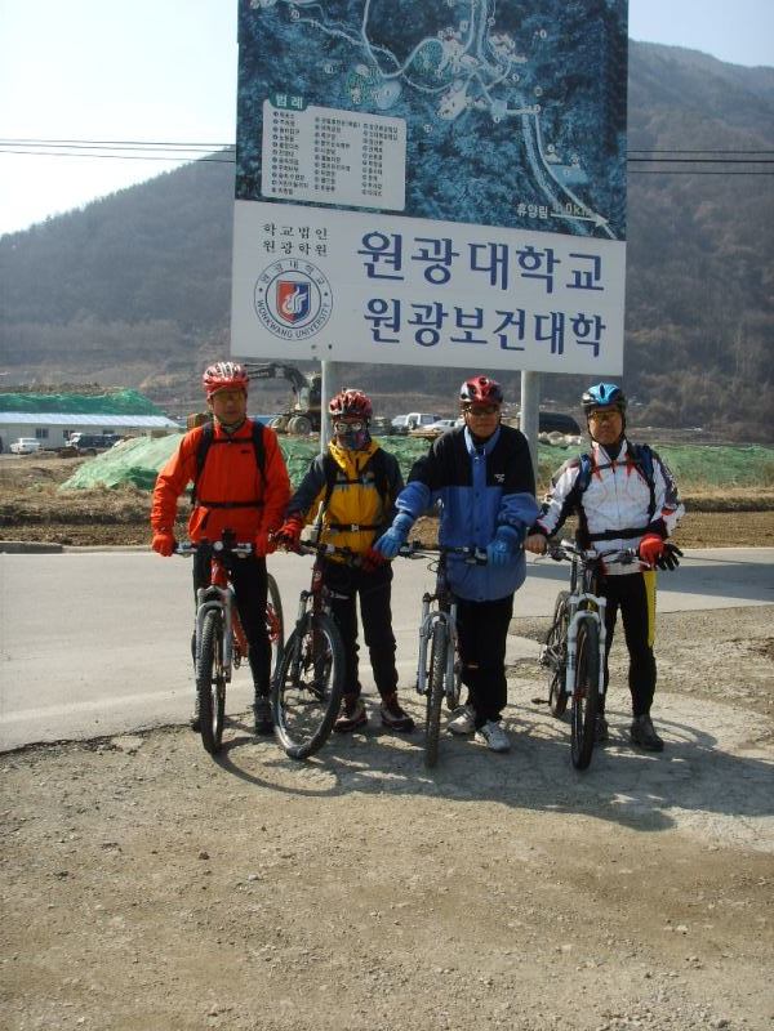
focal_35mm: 39
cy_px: 516
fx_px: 1163
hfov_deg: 36.8
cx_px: 387
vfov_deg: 47.9
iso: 50
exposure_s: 1/250
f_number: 6.3
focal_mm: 6.6
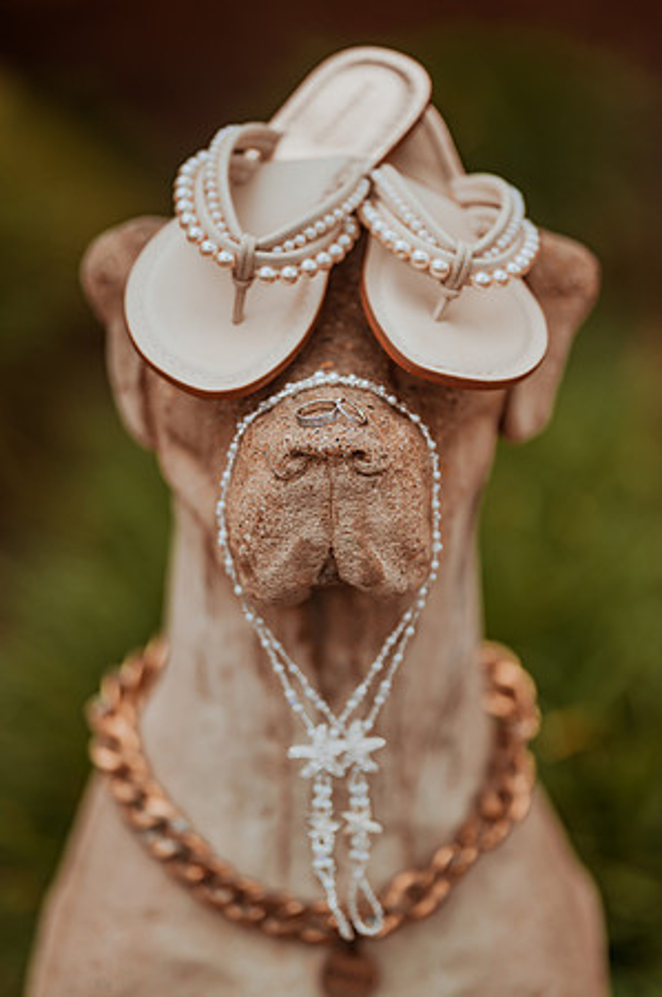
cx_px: 331
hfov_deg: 10.1
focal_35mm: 135
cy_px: 498
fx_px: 3732
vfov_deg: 15.2
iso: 200
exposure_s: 1/5000
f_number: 1.8
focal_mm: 135
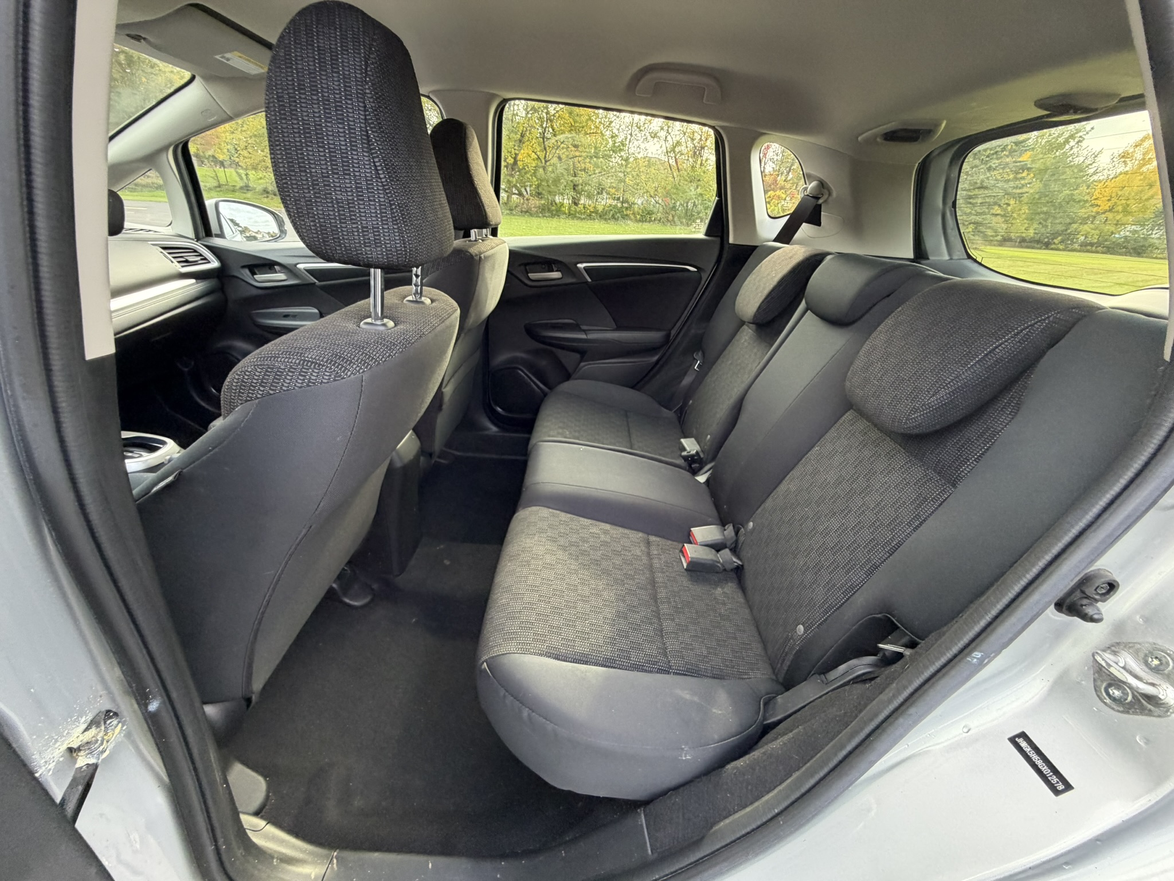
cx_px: 587
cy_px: 440
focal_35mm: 14
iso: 250
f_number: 2.2
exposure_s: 1/121
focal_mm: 2.22
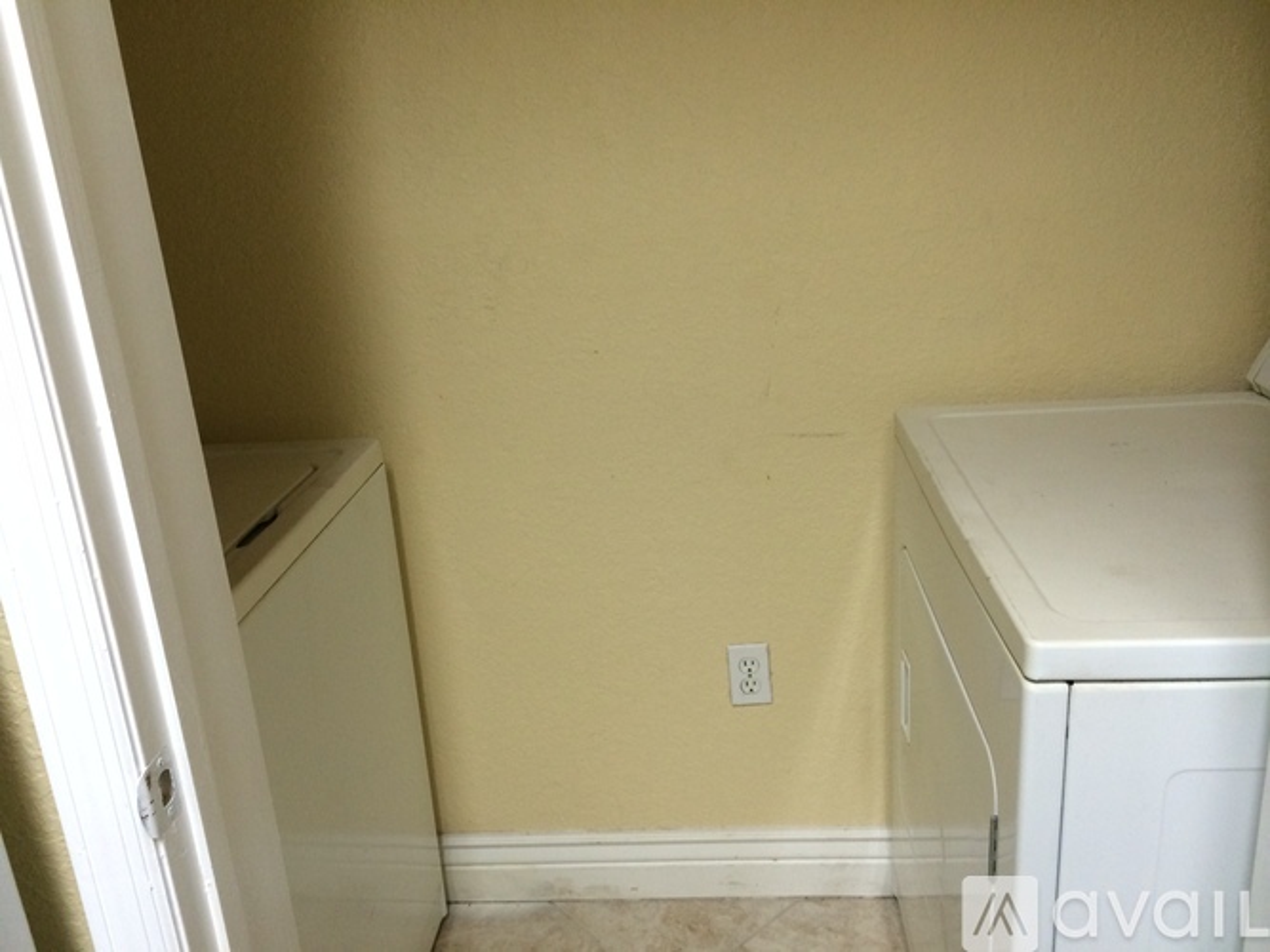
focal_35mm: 30
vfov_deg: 46.8
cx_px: 635
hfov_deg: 60.0
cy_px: 476
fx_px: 1100
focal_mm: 4.12
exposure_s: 1/30
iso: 125
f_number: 2.2
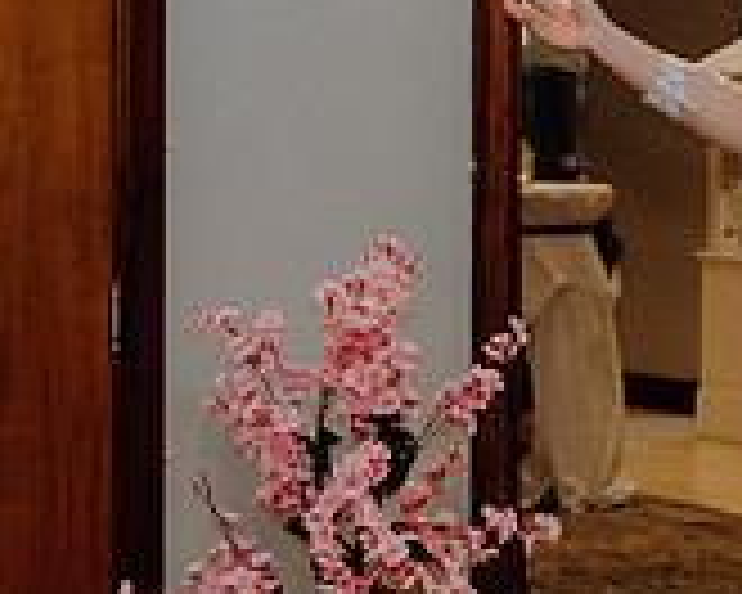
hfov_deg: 10.5
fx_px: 3909
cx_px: 1124
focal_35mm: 178
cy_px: 412
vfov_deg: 8.7
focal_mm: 54
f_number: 3.5
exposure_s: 1/200
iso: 2500
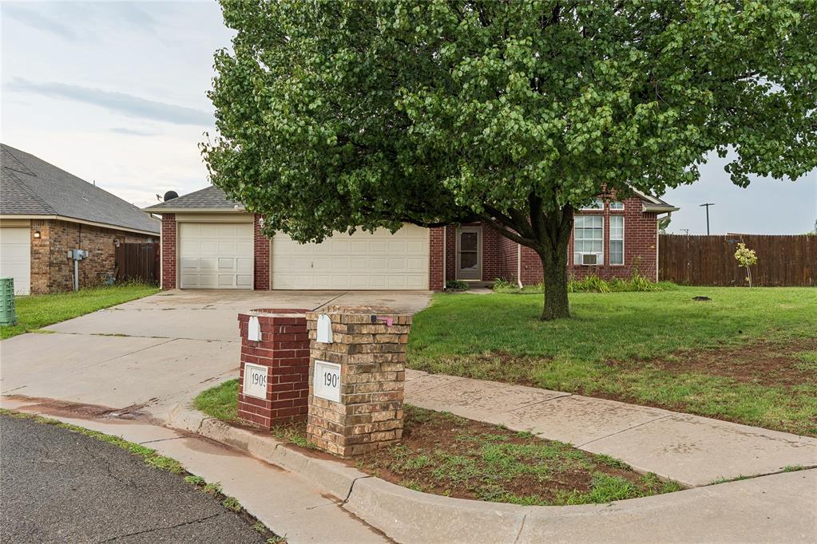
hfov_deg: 67.4
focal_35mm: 27
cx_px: 408
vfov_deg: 47.9
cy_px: 272
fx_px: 613
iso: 100
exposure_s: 1/60
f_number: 6.3
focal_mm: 18
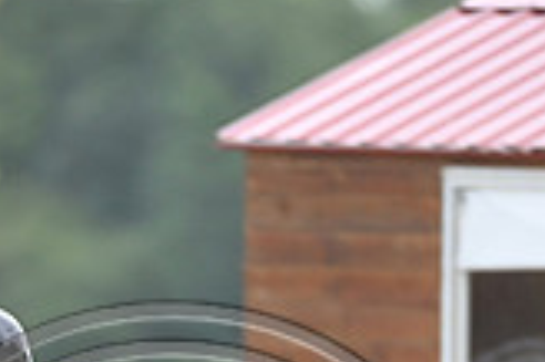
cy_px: 596
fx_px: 21430
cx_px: 133
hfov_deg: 1.5
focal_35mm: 1417
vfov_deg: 1.0
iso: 1600
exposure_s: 1/1600
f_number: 4.5
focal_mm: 400
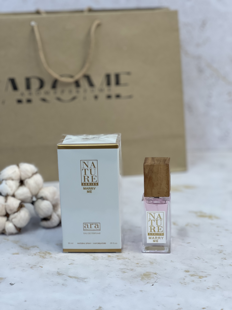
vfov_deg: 25.3
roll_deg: +2.0
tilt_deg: -14.2
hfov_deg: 19.1
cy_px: 155
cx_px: 116
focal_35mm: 77
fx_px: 688
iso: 100
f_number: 2.8
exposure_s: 1/100
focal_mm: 9
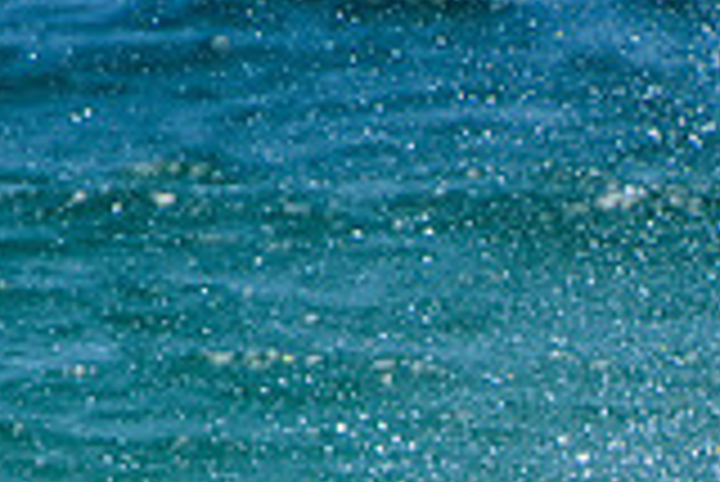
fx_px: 43418
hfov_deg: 1.0
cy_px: 840
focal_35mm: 2169
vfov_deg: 0.6
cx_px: 814
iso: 250
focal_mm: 400
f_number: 5.6
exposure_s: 1/2000
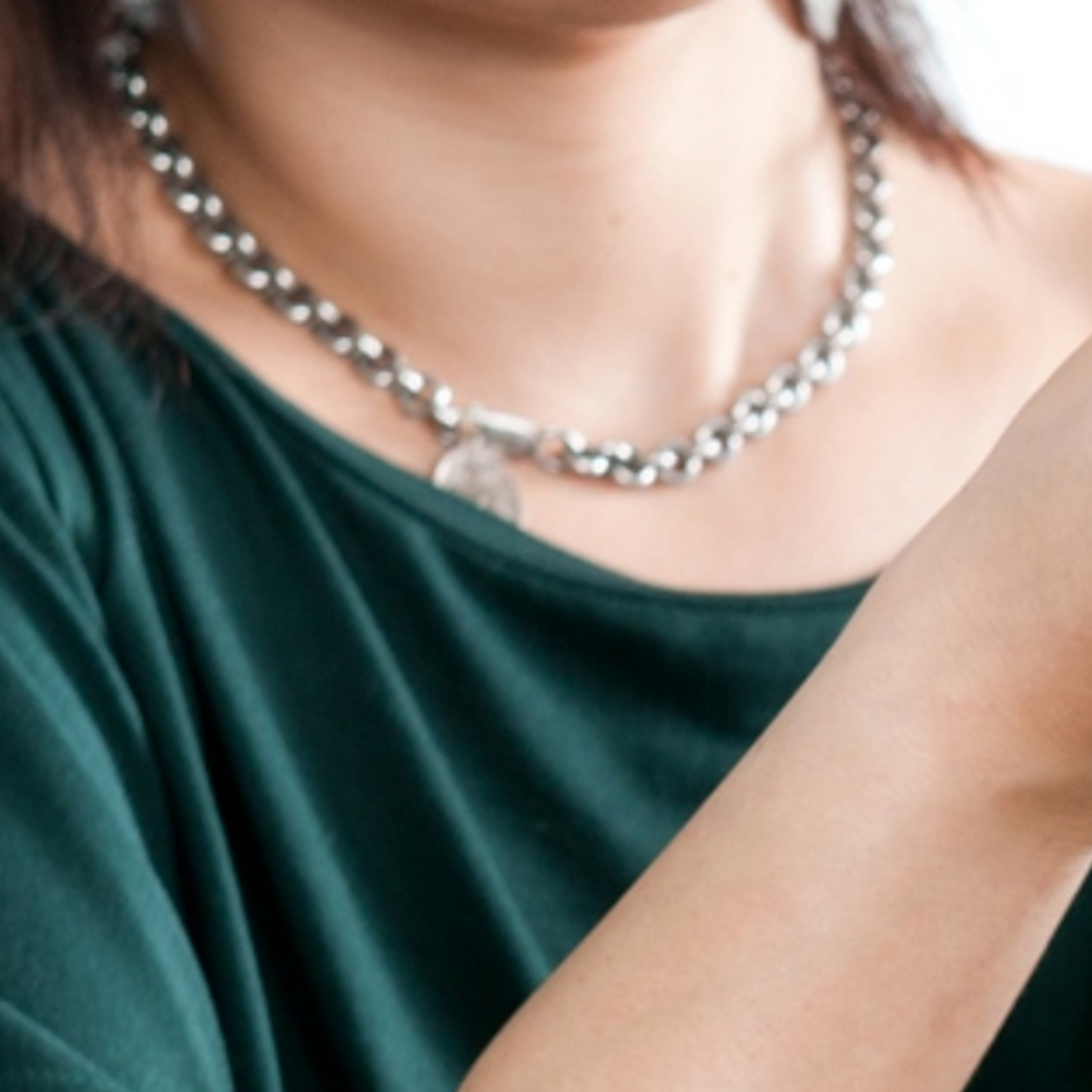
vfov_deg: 6.0
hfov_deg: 6.0
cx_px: 1617
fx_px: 10386
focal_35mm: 291
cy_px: 1047
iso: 200
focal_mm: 70
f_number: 5.6
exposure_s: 1/160
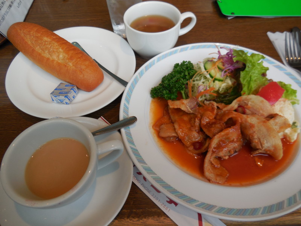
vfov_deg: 54.9
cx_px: 150
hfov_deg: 69.4
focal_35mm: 25
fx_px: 217
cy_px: 113
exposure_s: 1/50
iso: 125
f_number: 3.1
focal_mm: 4.5
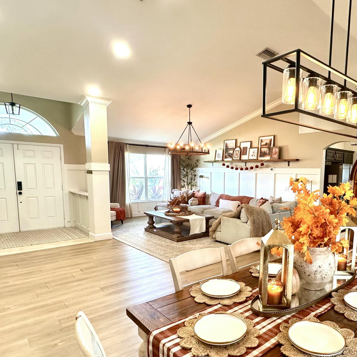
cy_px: 207
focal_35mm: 24
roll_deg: -1.3
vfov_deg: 64.7
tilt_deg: -6.9
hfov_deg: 63.4
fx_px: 280
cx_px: 238
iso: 160
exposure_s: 1/60
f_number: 2.2
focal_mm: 2.22
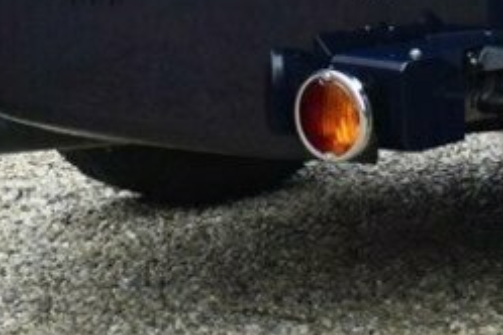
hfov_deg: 5.6
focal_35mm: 361
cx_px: 869
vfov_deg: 3.8
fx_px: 5044
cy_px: -236
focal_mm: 50
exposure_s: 1/125
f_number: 4.8
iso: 800
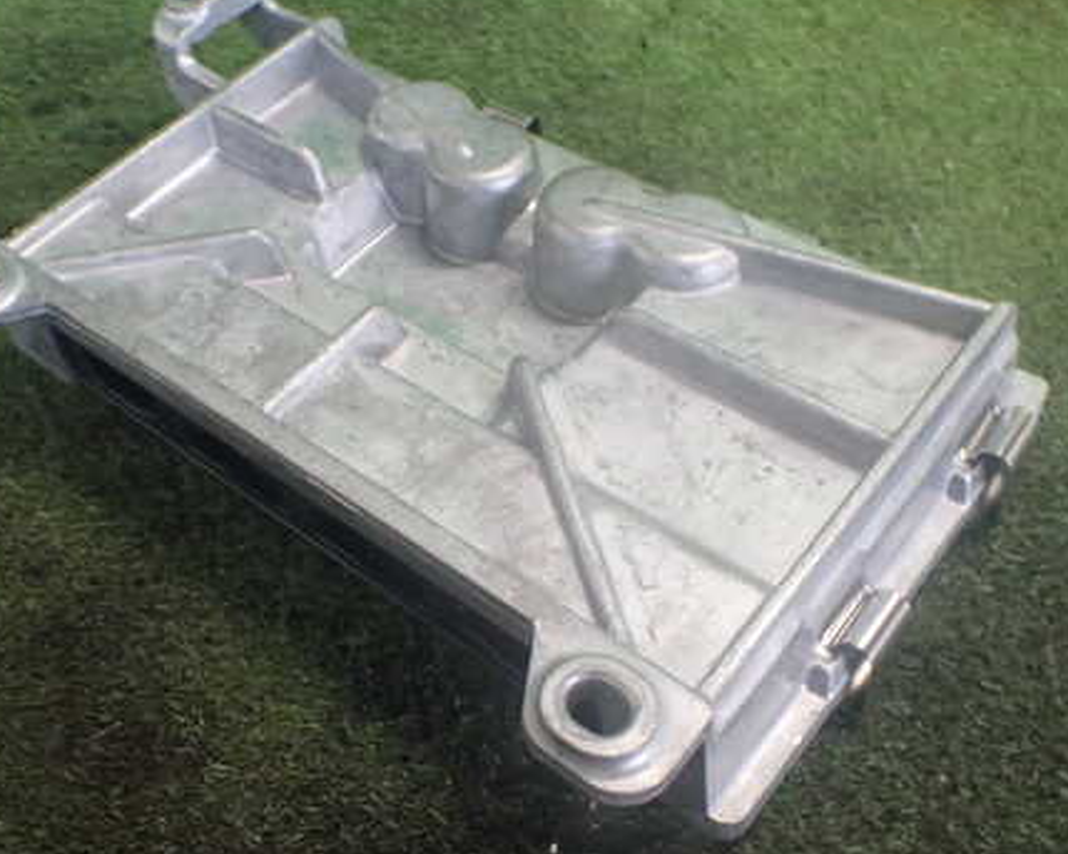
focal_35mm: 41
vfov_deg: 36.4
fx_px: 1296
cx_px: 433
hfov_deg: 44.6
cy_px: 388
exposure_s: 1/100
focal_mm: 5.4
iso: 800
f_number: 2.3
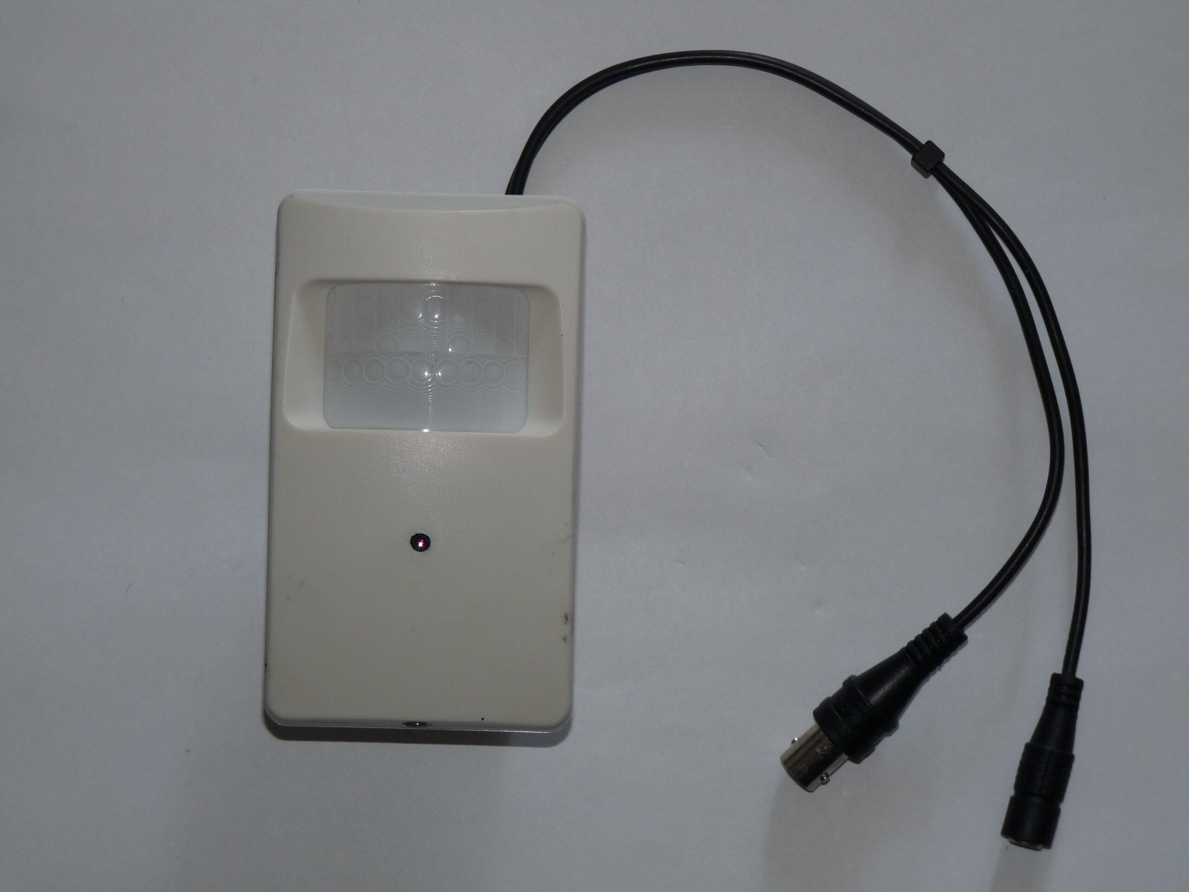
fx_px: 5324
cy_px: 446
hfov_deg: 12.7
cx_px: 594
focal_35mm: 155
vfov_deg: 9.6
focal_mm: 27.5
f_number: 3.7
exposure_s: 1/50
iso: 100
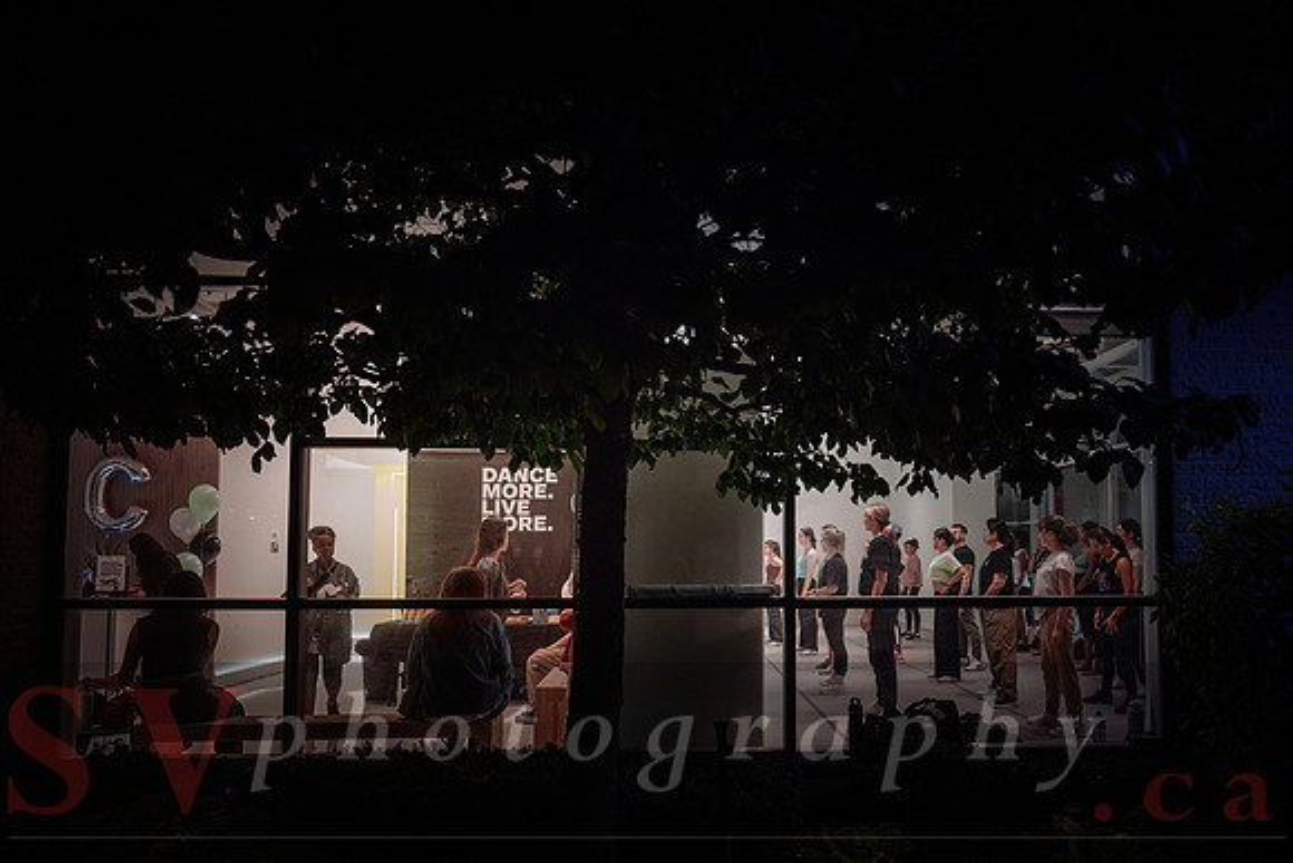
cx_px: 745
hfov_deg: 63.6
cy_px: 497
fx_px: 1035
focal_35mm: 29
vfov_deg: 45.1
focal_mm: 25
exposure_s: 1/80
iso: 1600
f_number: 2.8
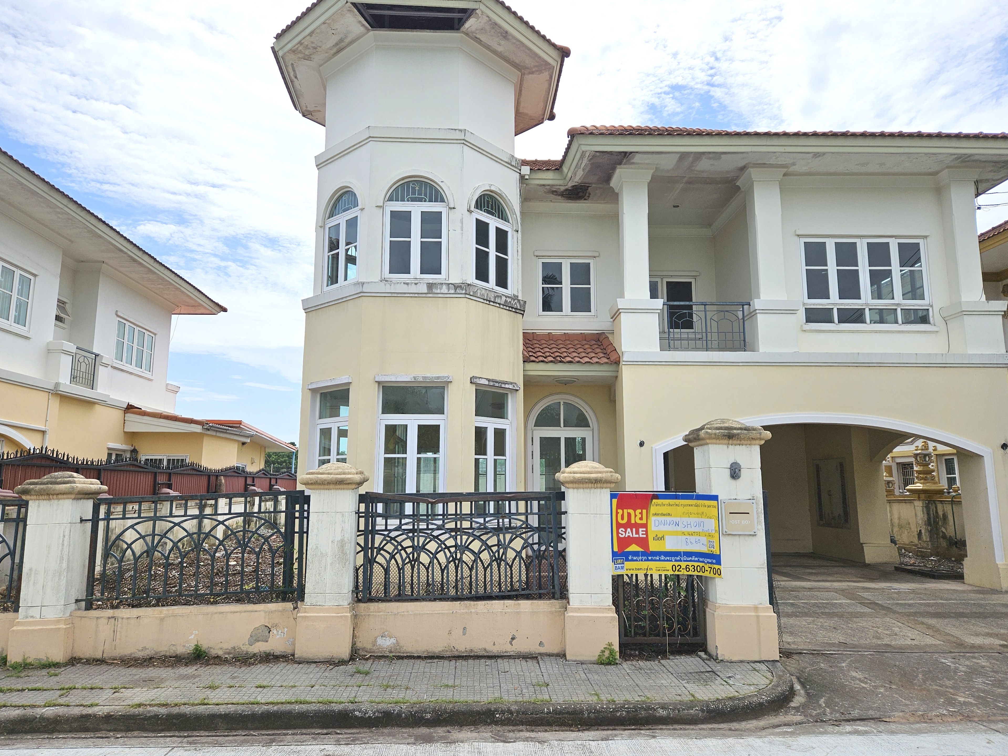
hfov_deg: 71.6
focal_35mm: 24
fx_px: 699
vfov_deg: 56.8
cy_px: 367
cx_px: 509
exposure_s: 1/4076
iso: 25
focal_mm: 5.4
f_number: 1.8
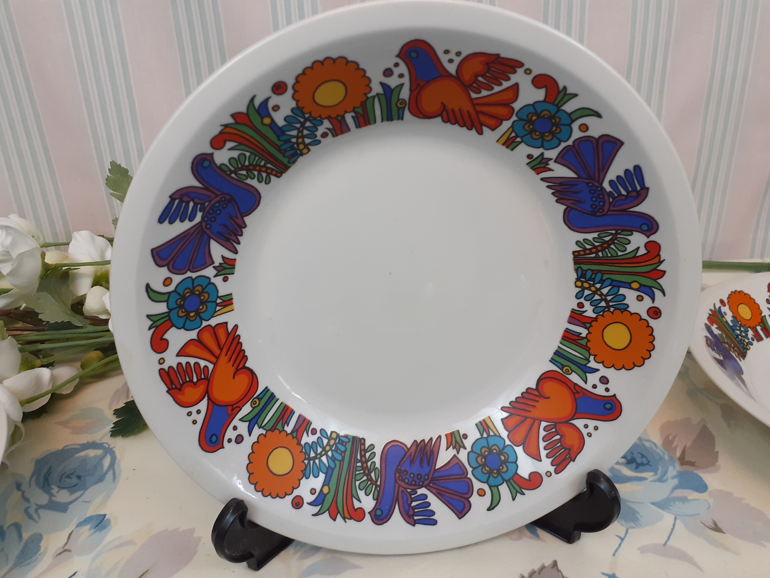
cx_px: 385
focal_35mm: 27
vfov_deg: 51.4
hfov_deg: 65.3
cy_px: 289
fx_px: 601
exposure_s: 1/50
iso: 80
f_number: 1.9
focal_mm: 3.6
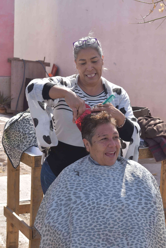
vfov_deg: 28.1
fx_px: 498
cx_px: 83
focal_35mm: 72
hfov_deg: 18.9
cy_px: 124
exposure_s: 1/250
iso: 100
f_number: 8
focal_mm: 48
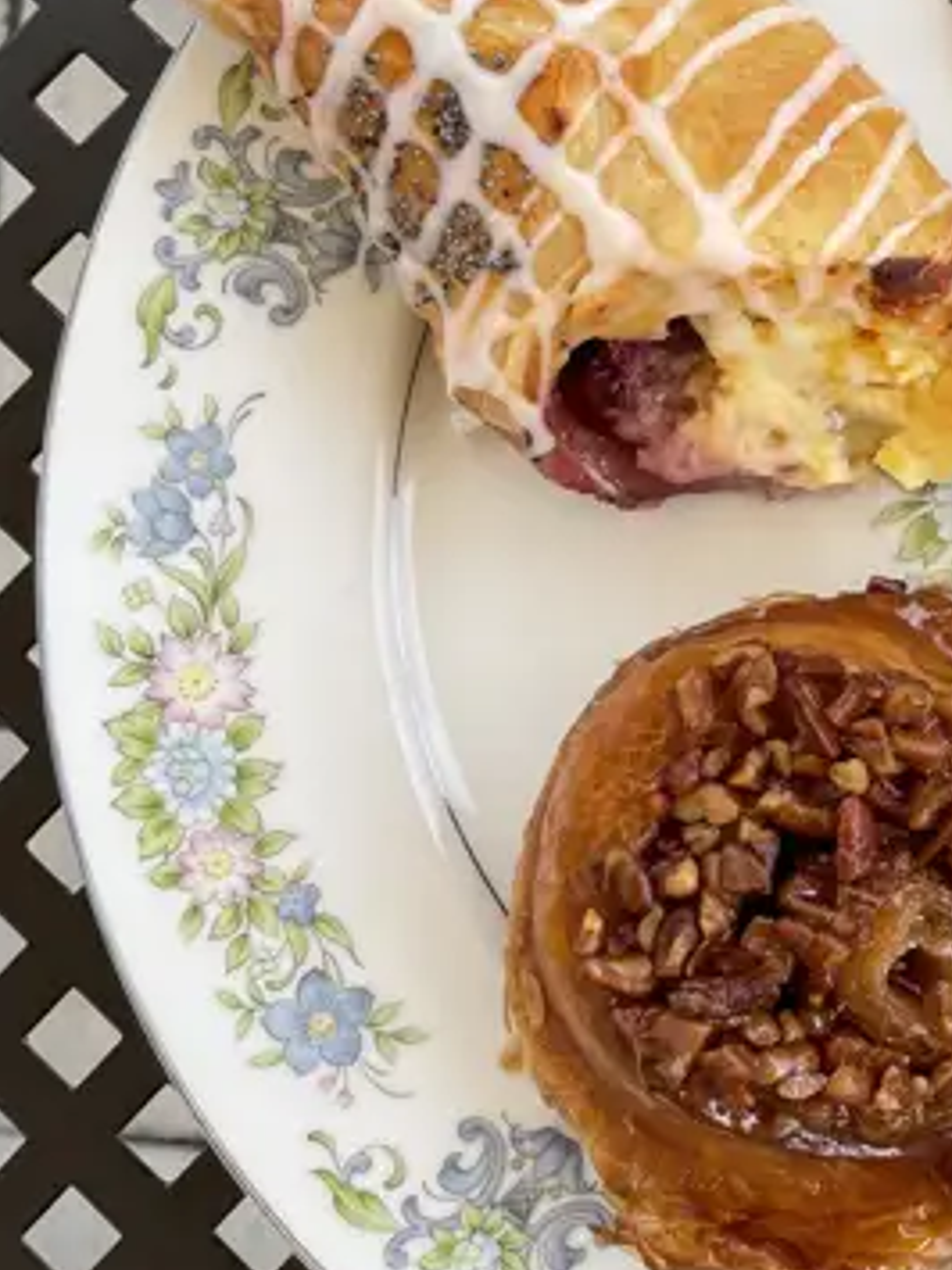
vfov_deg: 42.9
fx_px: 1614
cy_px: 569
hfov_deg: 29.4
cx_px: 1067
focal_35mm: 44
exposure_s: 1/779
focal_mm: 4.2
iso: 32
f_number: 1.6
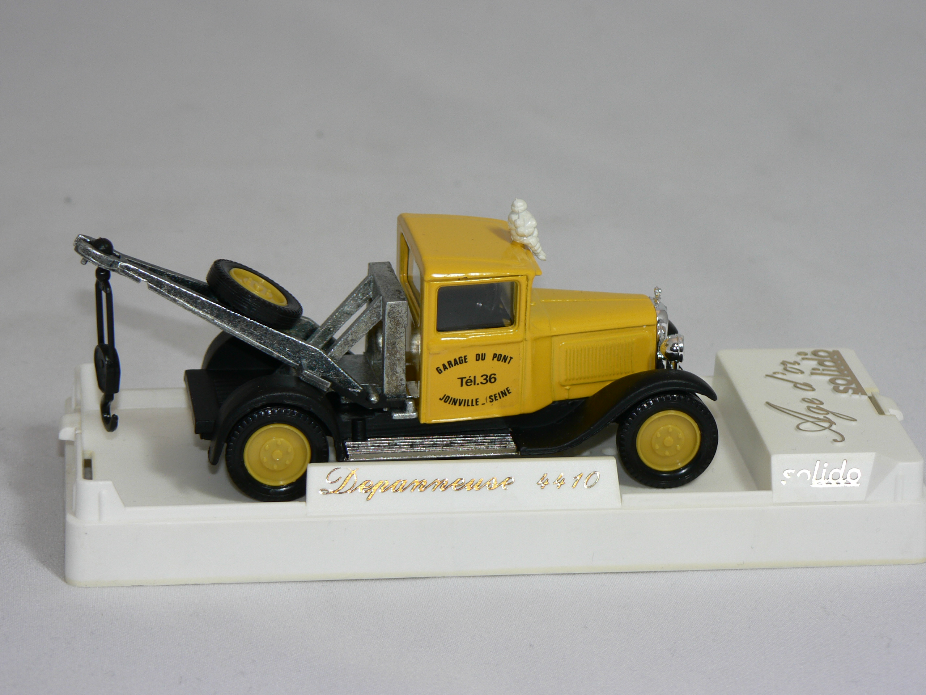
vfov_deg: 12.5
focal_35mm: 119
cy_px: 348
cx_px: 463
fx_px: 3183
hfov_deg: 16.6
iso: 80
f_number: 3.2
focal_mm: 19.9
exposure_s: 1/60
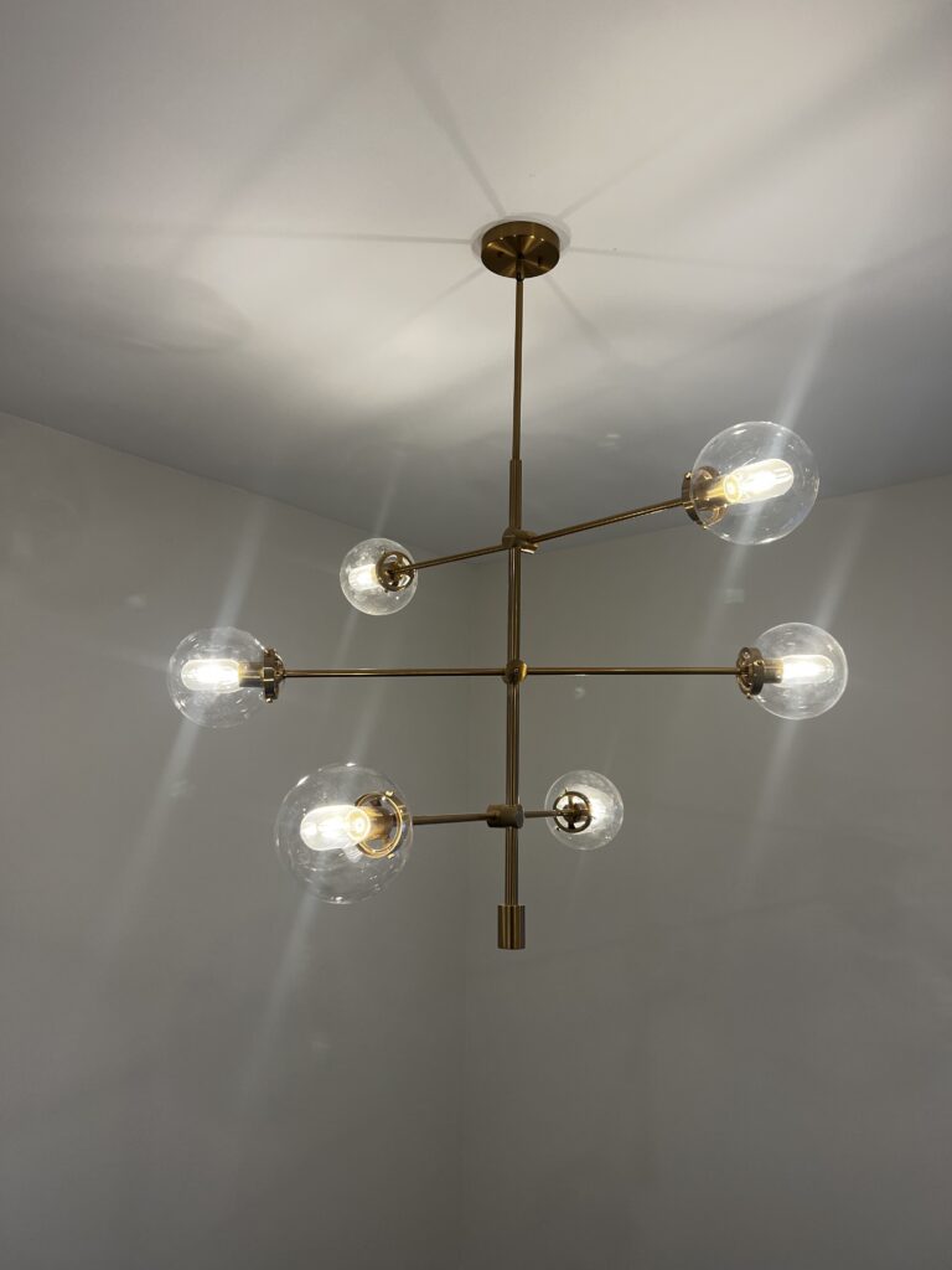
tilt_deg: +11.1
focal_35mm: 26
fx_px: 953
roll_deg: -0.9
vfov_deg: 67.3
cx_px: 476
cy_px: 635
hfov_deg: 53.1
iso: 80
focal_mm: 5.7
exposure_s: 1/120
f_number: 1.5
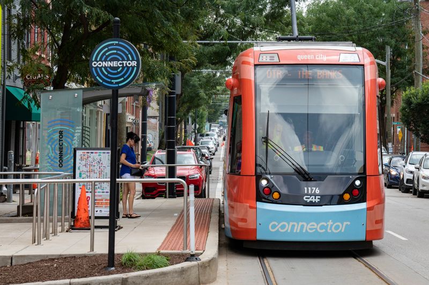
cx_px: 214
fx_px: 1429
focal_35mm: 120
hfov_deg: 17.1
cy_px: 142
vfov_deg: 11.4
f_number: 13
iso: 640
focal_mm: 120
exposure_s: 1/400
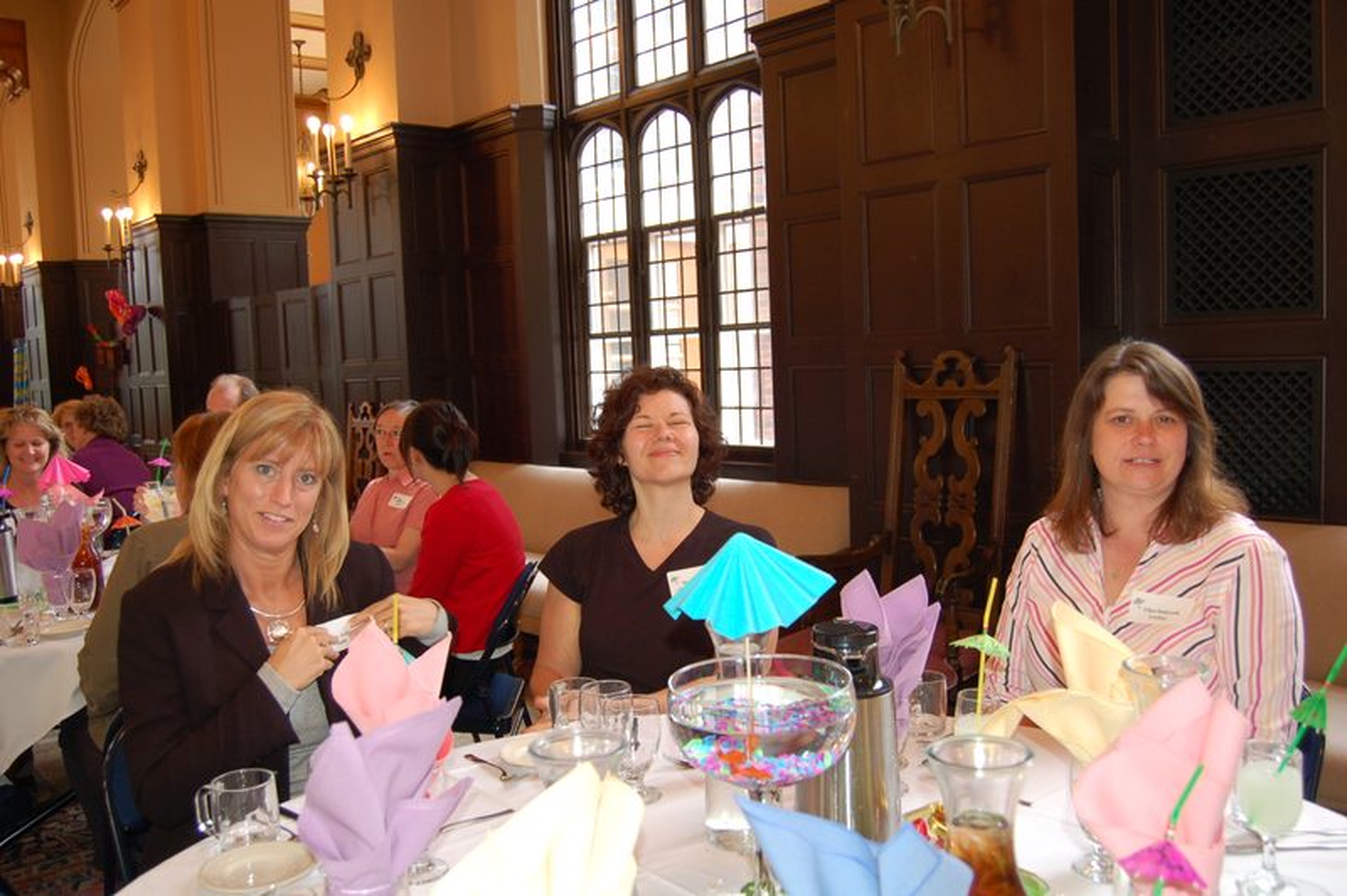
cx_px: 674
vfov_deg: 43.5
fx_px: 1122
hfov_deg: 62.0
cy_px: 448
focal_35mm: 30
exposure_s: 1/60
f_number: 3.8
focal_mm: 20
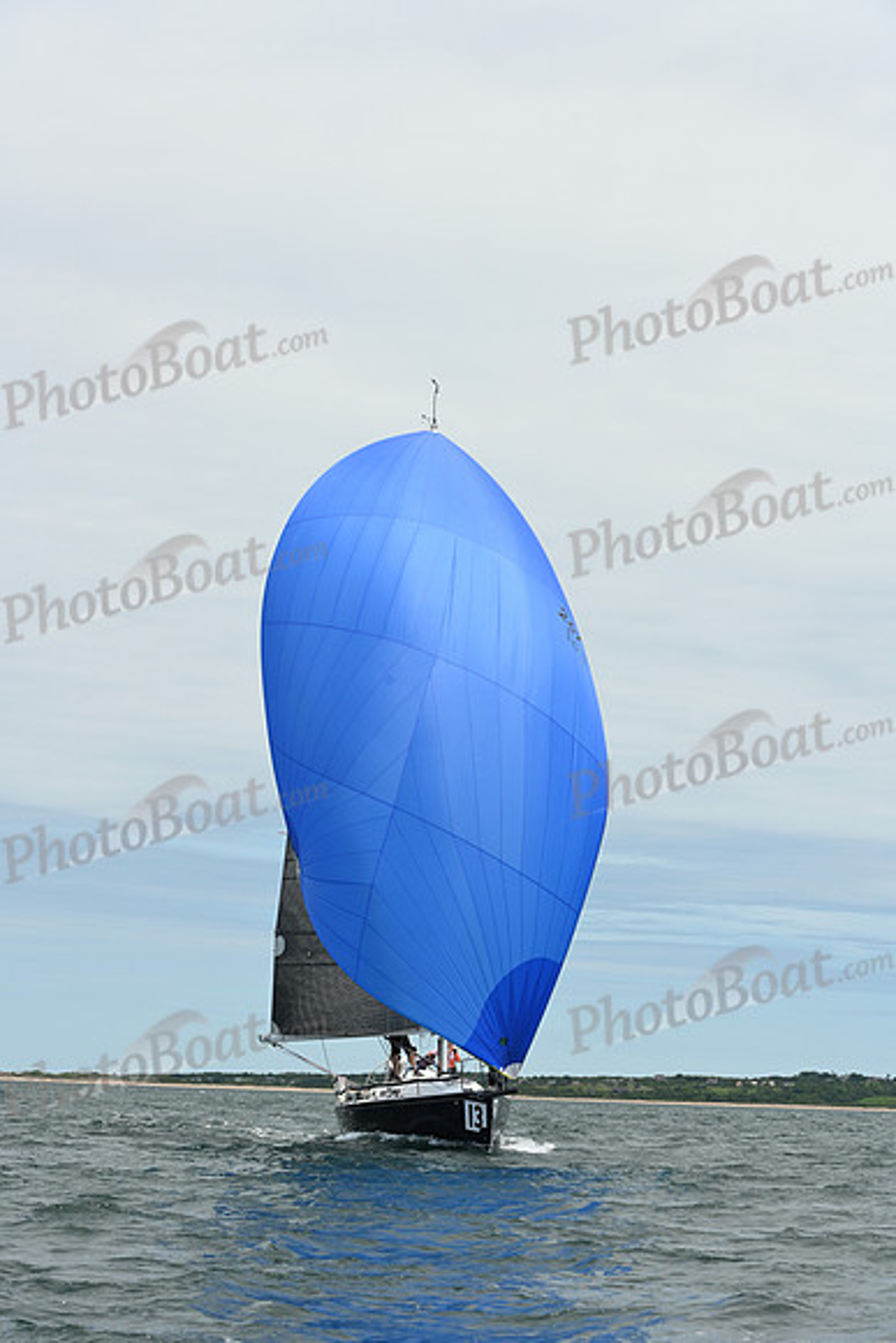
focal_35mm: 70
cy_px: 672
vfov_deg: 28.8
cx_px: 448
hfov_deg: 19.5
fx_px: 2612
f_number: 9
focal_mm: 70
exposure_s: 1/1000
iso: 320
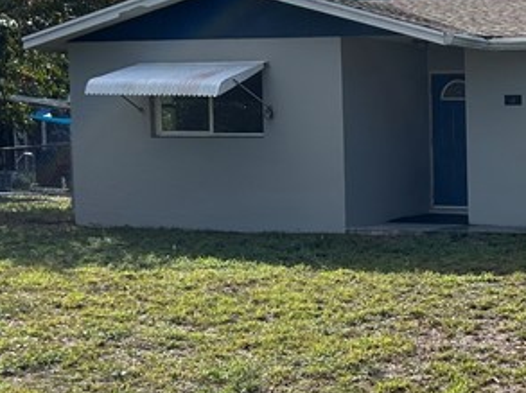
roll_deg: +0.0
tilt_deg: -5.4
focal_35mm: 91
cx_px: 688
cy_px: 267
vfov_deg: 16.2
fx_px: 1381
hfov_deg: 19.8
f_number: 1.5
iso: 50
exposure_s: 1/4274
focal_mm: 5.7
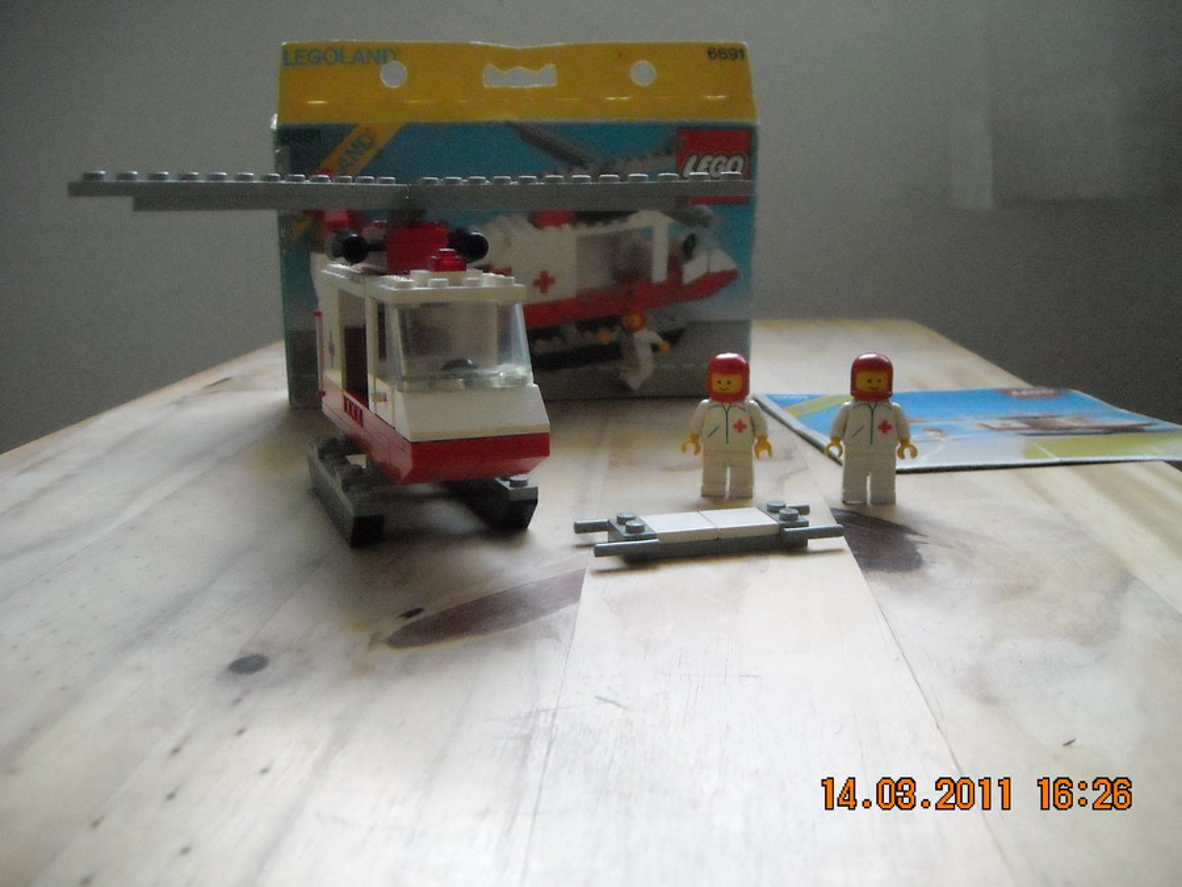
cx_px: 591
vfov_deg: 40.7
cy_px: 444
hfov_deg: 52.6
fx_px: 1195
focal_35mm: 35
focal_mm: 5.7
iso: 800
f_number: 2.8
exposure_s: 1/54
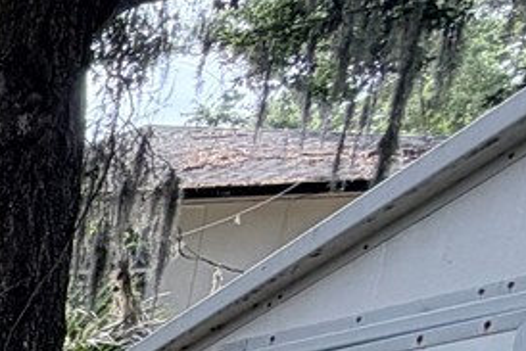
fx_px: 1243
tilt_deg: -10.5
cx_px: -943
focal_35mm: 85
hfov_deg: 12.6
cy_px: 765
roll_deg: +0.2
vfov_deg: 13.2
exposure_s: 1/240
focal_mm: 2.22
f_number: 2.2
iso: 40
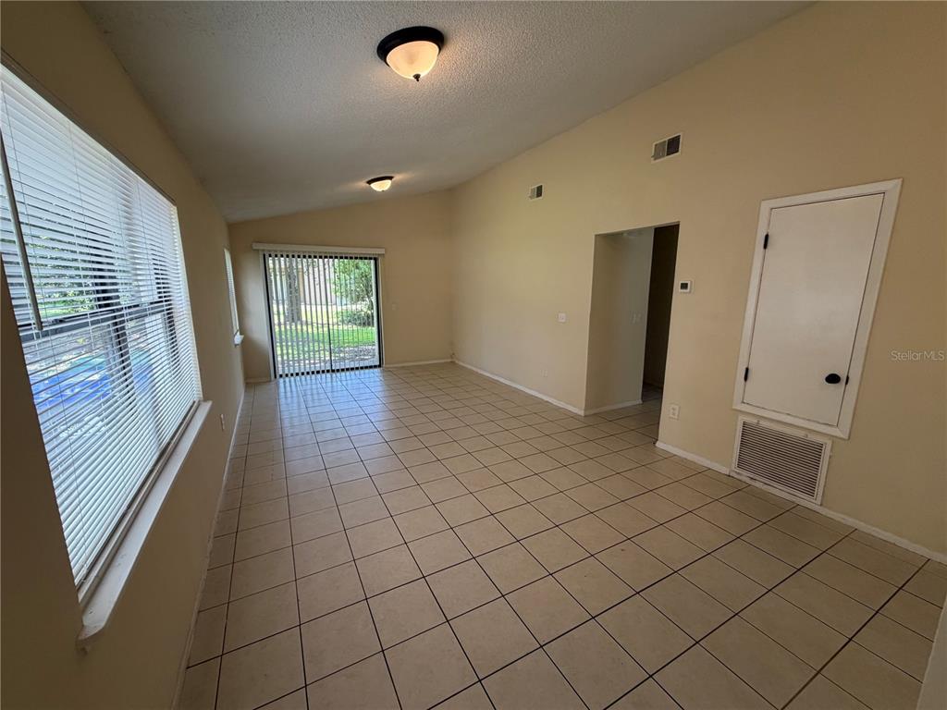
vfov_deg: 85.7
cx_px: 474
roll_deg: -0.2
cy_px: 355
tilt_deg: -10.7
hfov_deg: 102.1
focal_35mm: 14
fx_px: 383
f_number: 2.2
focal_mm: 2.22
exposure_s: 1/120
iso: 160
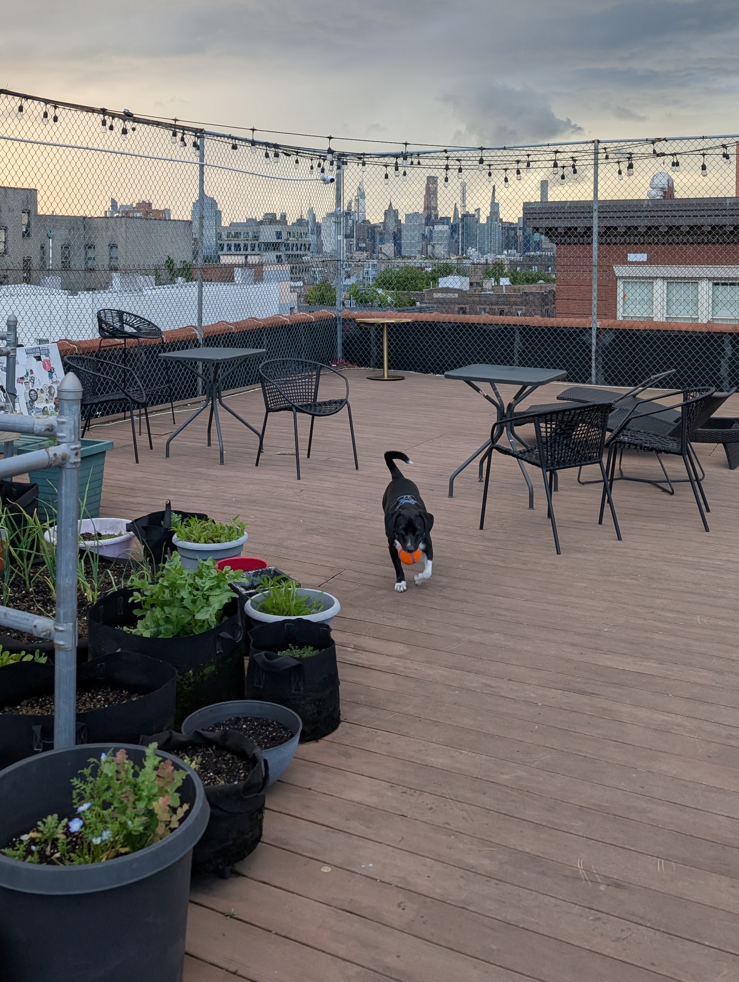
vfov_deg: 51.1
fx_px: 994
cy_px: 291
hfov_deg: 40.6
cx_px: 300
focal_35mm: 35
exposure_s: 1/1805
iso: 20
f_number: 1.68
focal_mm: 6.9
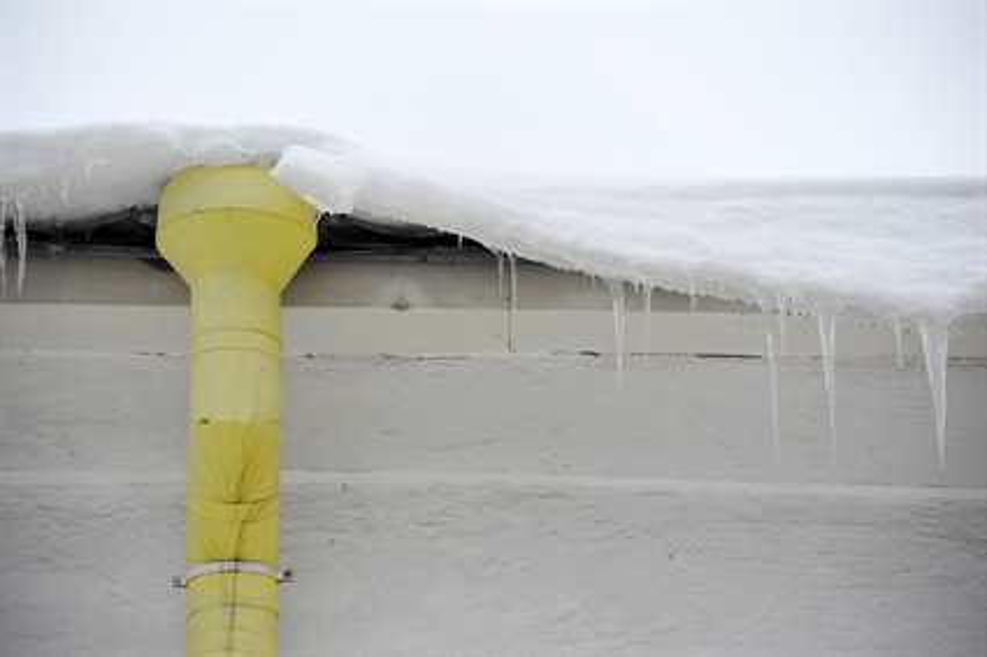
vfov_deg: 12.2
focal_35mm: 112
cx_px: 494
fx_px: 3069
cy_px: 328
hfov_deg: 18.3
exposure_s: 1/80
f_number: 4.8
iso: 400
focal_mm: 112
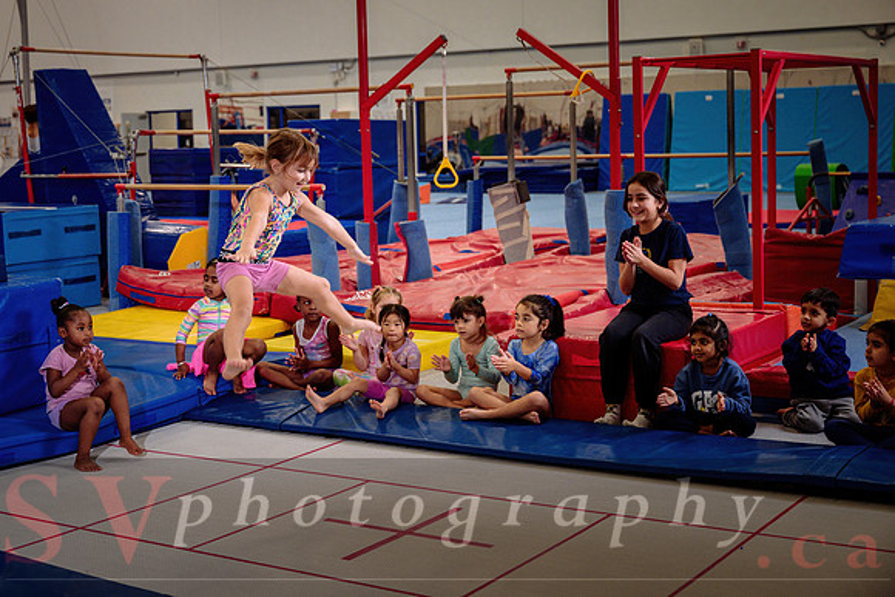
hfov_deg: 38.4
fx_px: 1285
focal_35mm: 52
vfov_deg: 26.2
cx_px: 413
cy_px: 276
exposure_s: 1/400
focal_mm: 48
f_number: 3.5
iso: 1600
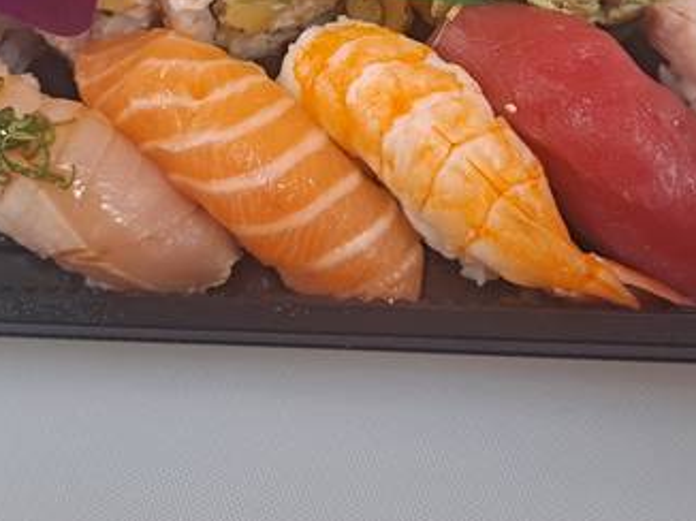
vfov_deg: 30.9
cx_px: 374
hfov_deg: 42.1
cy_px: 66
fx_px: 904
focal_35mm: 45
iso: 125
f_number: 2
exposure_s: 1/50
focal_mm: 4.6
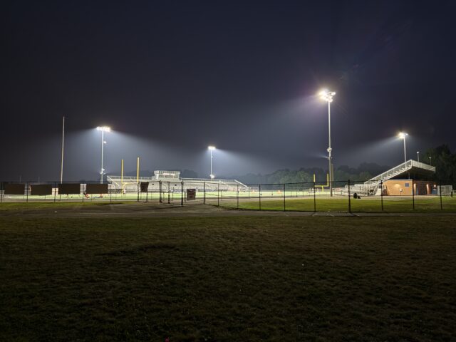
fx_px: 303
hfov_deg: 73.9
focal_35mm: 23
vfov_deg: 58.9
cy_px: 171
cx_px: 228
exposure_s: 1/7.5
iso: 320
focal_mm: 6.25
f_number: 1.7
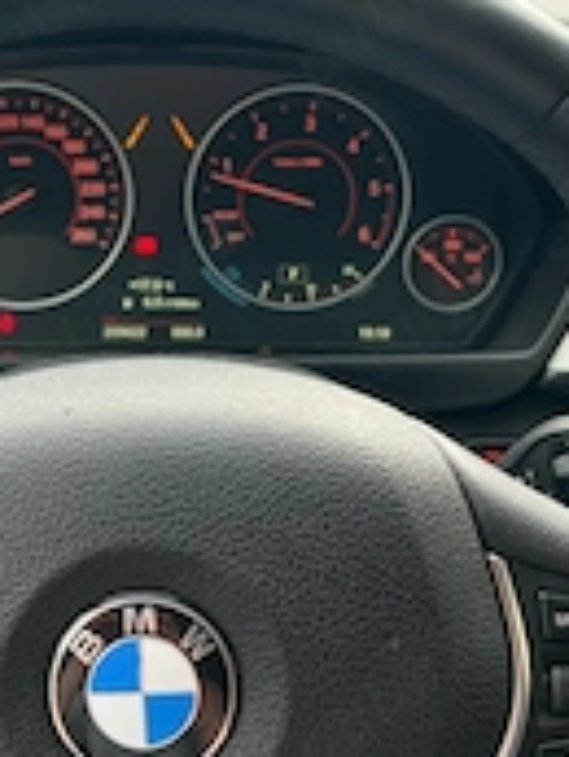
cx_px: 184
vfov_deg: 32.2
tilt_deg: -20.5
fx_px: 1313
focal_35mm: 60
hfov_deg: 24.3
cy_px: 376
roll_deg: -2.9
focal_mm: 5.7
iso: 125
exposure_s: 1/118
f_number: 1.5
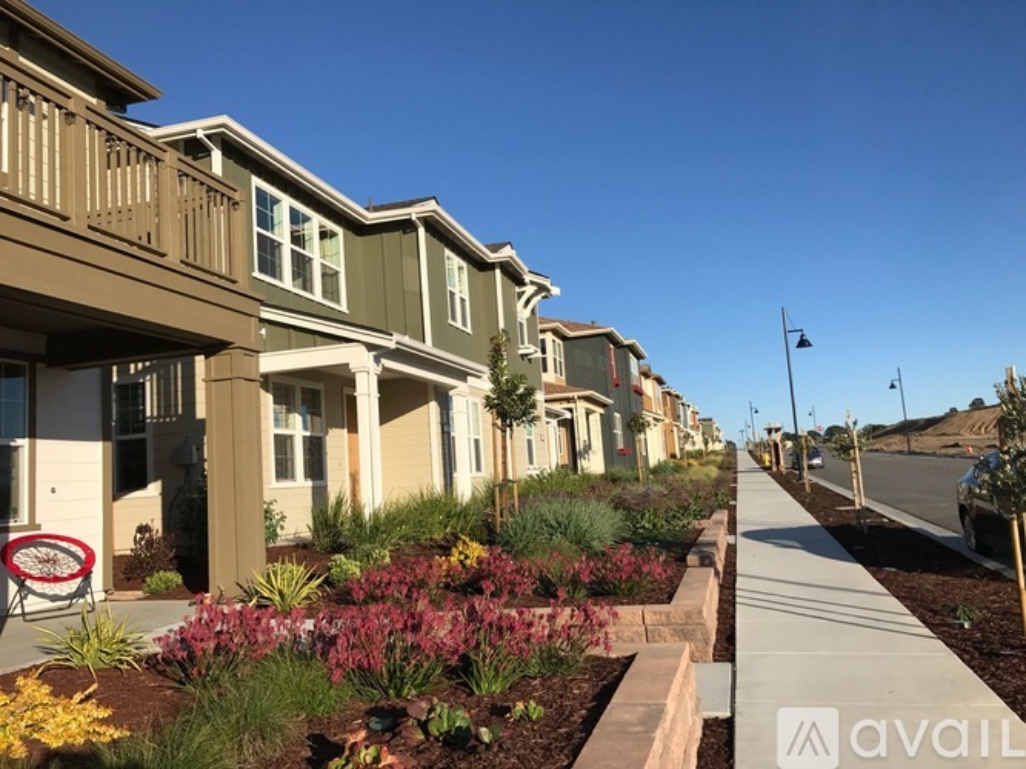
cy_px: 384
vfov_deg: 49.7
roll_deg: +3.3
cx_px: 513
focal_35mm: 28
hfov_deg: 63.5
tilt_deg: +8.9
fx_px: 830
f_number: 1.8
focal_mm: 3.99
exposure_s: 1/2994
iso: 20
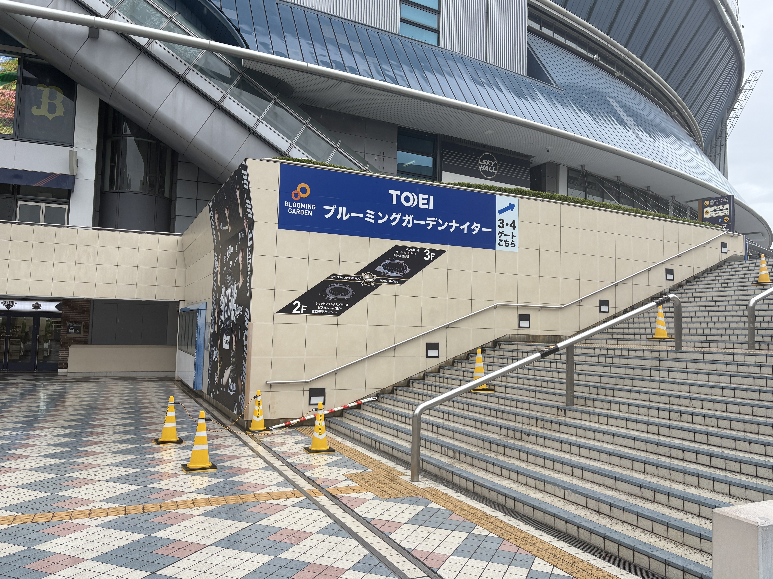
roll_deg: +0.4
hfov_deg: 65.3
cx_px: 398
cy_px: 282
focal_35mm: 27
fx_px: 603
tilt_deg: +5.6
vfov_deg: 51.3
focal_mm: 5.96
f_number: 1.6
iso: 50
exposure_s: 1/830
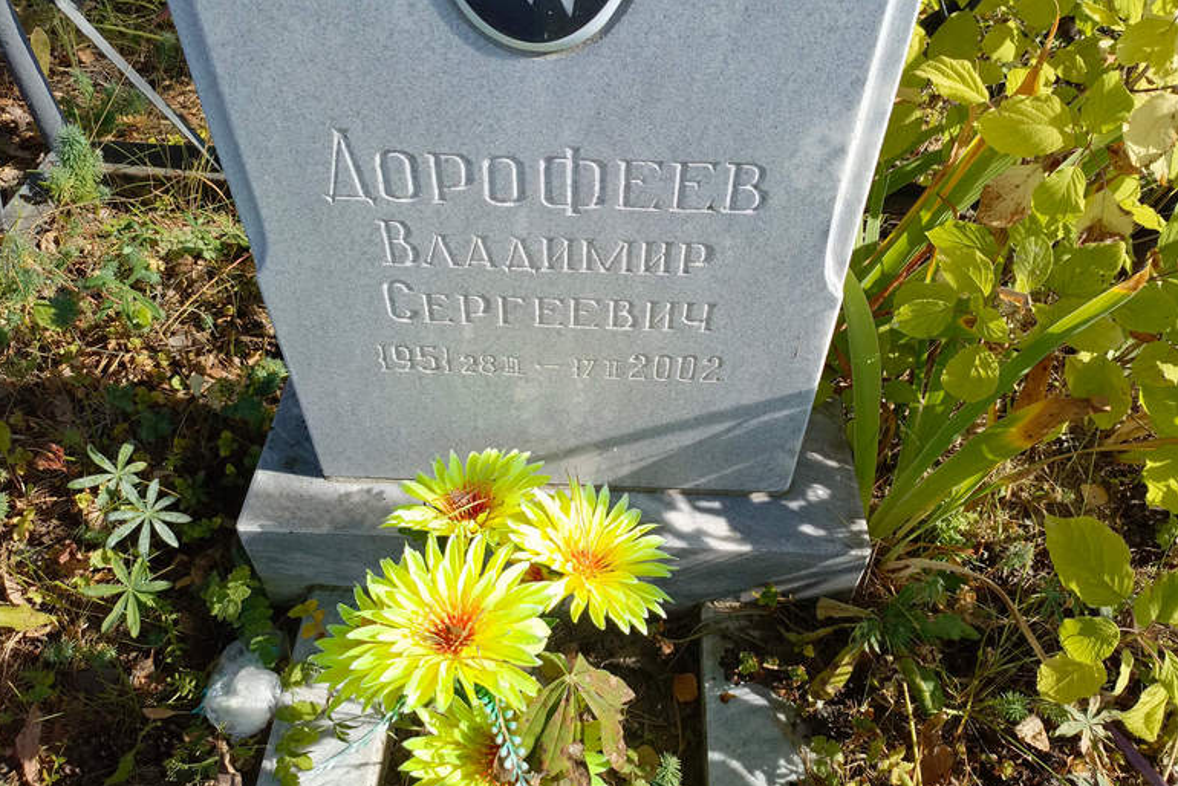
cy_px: 347
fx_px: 884
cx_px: 606
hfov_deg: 67.3
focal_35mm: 27
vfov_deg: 47.9
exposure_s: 1/867
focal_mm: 4.76
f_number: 1.69
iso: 119
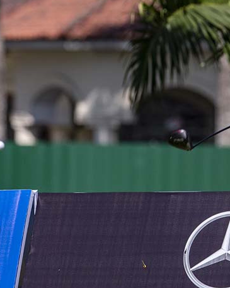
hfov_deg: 2.0
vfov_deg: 2.4
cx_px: 132
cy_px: 134
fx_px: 6720
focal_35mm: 790
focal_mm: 400
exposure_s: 1/3200
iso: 500
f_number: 5.6
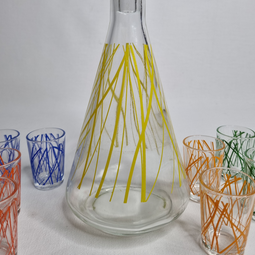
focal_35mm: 31
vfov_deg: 51.6
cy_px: 86
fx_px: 258
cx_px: 127
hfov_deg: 52.5
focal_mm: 5.4
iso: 50
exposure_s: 1/161
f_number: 1.8
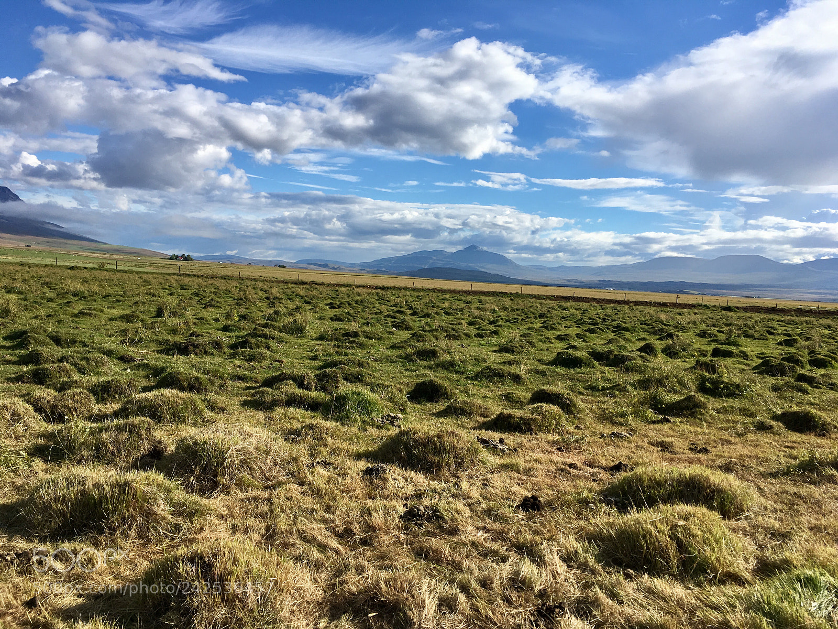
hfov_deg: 61.7
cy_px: 314
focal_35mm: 29
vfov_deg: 48.2
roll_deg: -3.5
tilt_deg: -3.6
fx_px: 702
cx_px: 419
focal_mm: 4.15
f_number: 2.2
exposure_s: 1/1709
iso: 25
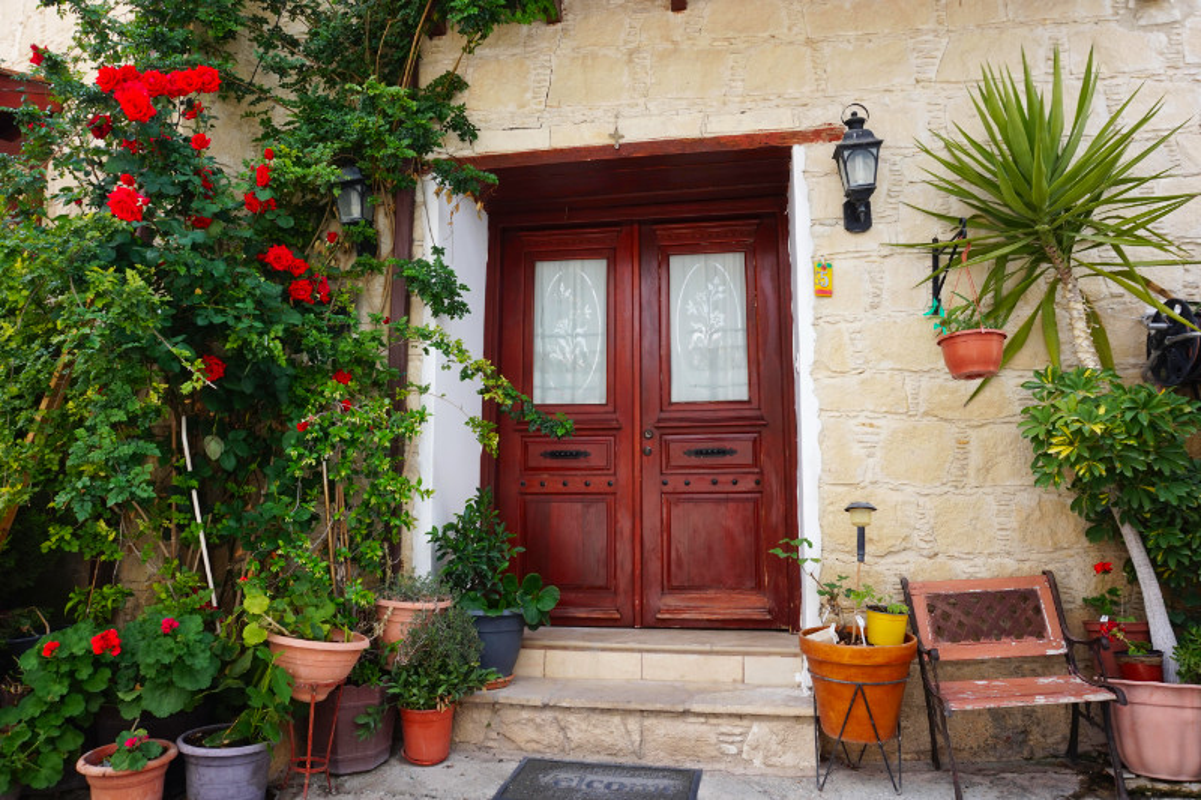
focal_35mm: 24
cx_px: 600
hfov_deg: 73.8
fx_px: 800
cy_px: 400
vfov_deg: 53.1
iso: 100
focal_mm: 16
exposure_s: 1/80
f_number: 8
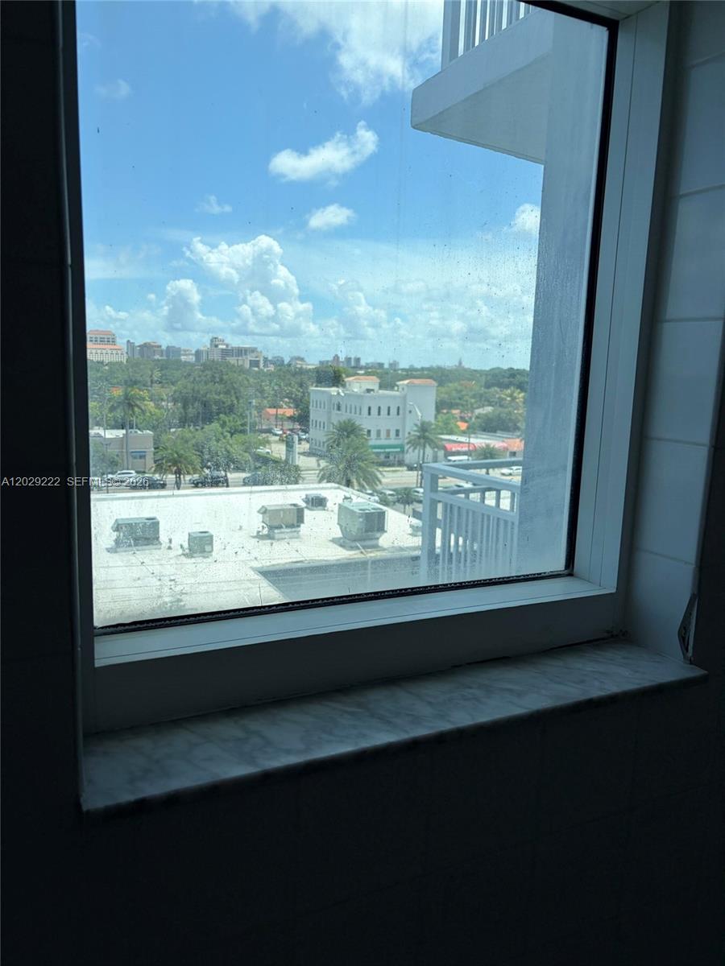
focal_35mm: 26
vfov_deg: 67.3
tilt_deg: -6.9
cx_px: 362
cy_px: 483
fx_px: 726
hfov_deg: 53.1
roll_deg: -0.6
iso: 50
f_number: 1.6
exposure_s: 1/3279
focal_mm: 5.96
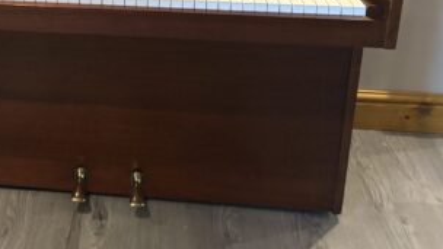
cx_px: 47
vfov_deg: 18.7
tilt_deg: -20.7
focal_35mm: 61
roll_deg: +2.6
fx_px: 717
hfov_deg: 32.7
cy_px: -46
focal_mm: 5.96
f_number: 1.6
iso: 400
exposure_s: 1/50
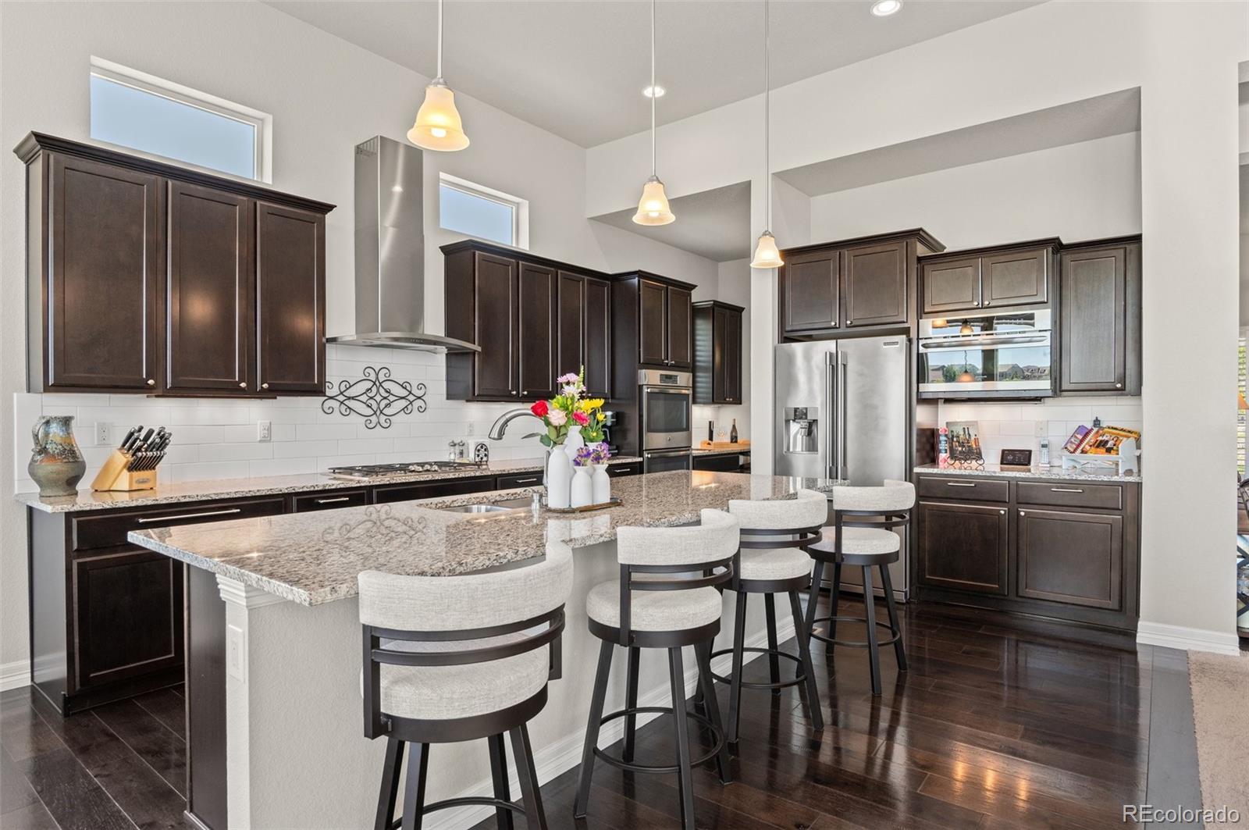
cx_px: 624
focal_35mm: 20
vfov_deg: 61.8
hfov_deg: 84.0
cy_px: 415
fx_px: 693
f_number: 8
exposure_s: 1/20
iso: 400
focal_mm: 20
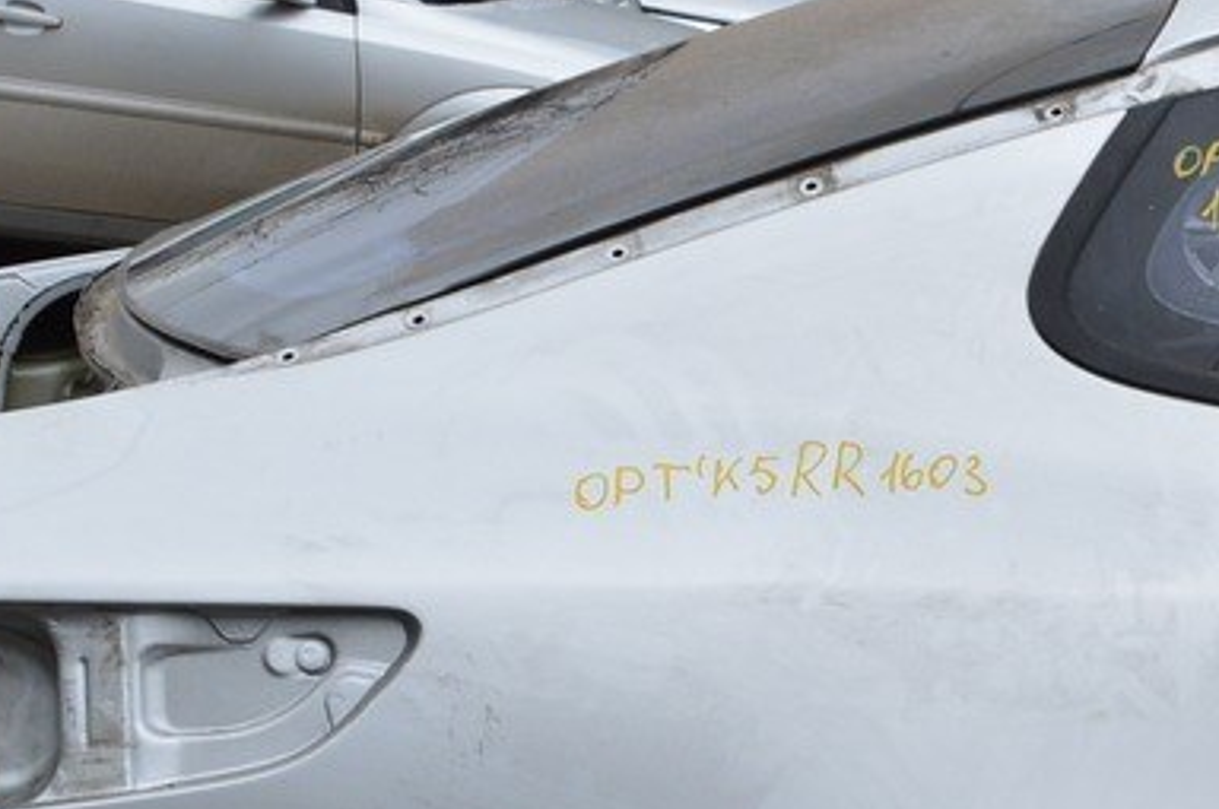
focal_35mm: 88
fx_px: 2976
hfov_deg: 22.7
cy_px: 760
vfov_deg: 15.3
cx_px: 1022
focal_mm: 22
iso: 400
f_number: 10
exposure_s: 1/320
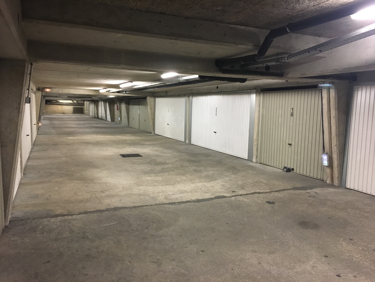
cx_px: 188
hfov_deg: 61.7
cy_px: 141
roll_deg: -1.3
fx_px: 314
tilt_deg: -7.5
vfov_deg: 48.2
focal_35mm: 29
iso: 200
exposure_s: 1/20
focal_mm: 4.15
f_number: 2.2
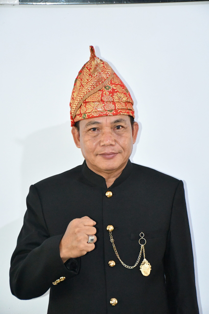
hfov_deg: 14.7
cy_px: 157
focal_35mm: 93
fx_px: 810
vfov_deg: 21.9
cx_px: 104
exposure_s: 1/100
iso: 12800
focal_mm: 62
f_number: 5
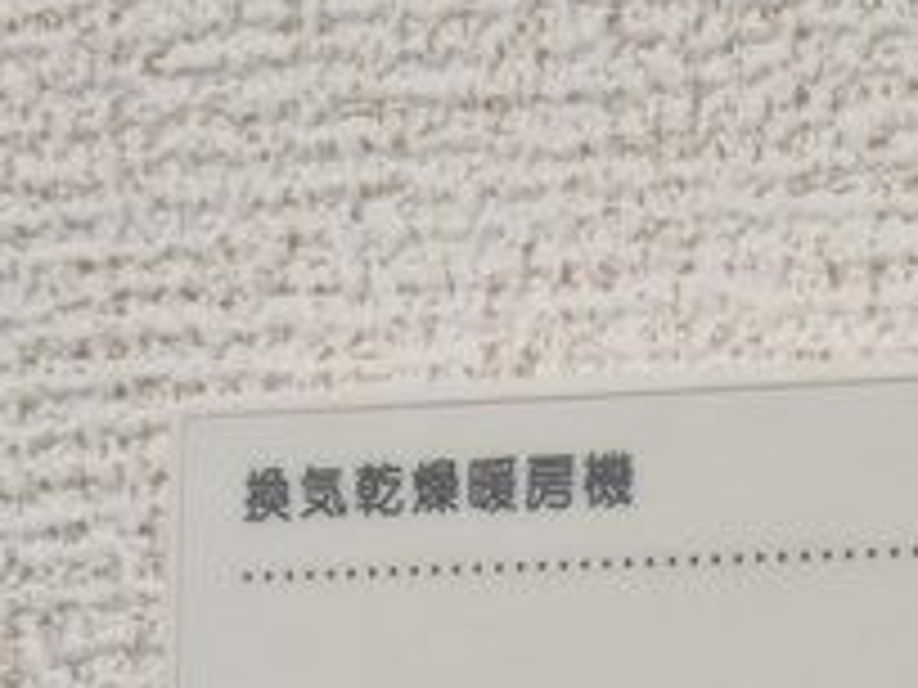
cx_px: 1076
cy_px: 1385
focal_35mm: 240
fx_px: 6365
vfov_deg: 6.0
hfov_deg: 8.2
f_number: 1.89
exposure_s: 1/50
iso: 143
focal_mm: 5.43
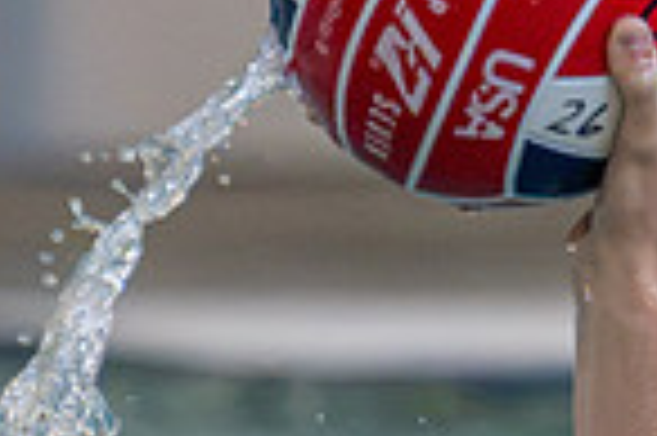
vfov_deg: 0.7
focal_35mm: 1931
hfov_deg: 1.1
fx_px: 35201
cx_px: 1093
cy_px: 474
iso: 8000
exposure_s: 1/1000
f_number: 4
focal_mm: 280
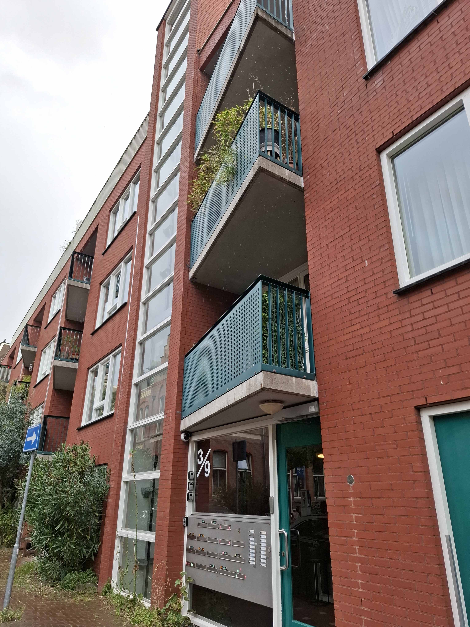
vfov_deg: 73.9
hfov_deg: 58.9
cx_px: 235
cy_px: 314
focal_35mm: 23
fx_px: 416
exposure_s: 1/193
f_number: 1.8
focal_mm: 5.54
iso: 50
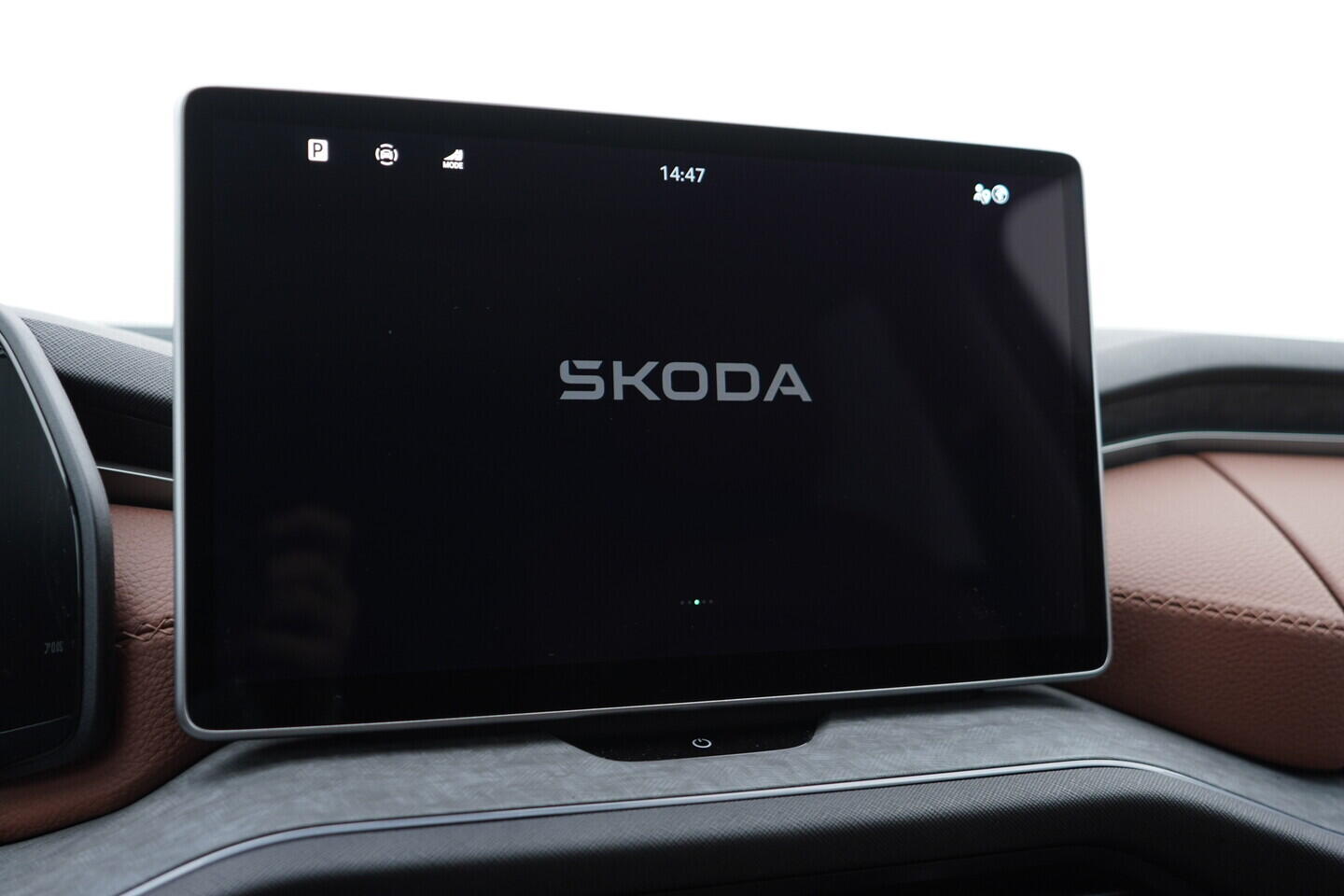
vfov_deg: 36.9
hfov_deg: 53.1
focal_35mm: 36
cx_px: 672
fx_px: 1344
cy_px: 448
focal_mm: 24
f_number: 2.8
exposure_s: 1/40
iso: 250
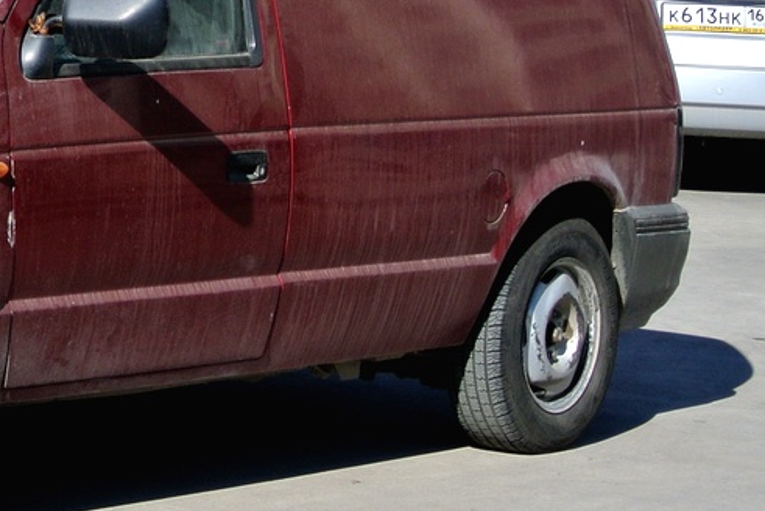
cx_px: -103
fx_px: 3168
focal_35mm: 149
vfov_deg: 9.2
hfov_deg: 13.5
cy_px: -9
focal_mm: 22.7
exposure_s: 1/800
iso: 100
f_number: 5
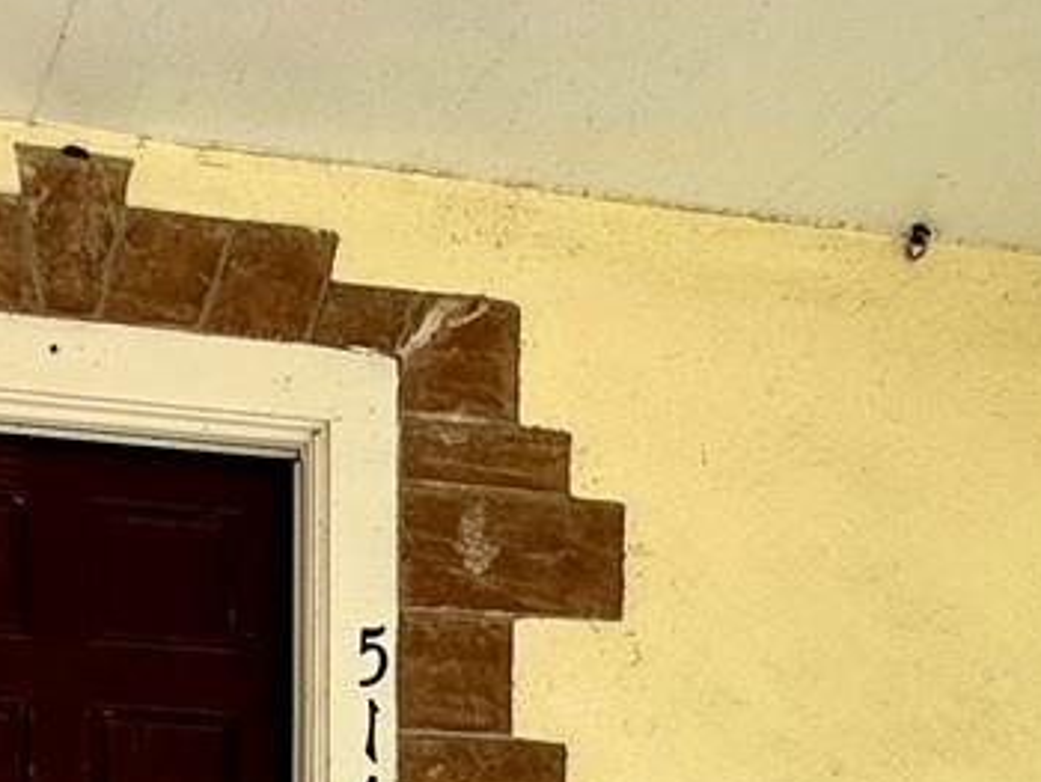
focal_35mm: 64
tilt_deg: -2.3
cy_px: 1180
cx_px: 223
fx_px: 1926
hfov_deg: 29.6
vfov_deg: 19.8
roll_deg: -0.3
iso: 50
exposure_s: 1/210
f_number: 2.2
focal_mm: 2.22
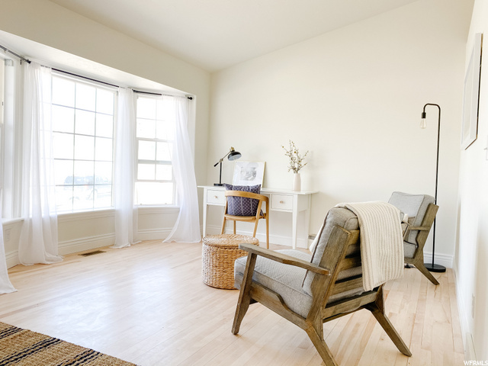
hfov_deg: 67.3
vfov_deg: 53.1
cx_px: 244
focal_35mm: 26
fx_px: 367
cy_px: 183
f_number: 1.8
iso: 80
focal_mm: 4.25
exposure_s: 1/120
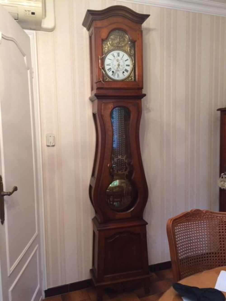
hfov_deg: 48.2
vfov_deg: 61.7
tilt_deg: -6.2
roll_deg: +1.5
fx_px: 252
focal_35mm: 29
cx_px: 113
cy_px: 150
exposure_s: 1/33
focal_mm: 4.15
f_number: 2.2
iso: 160
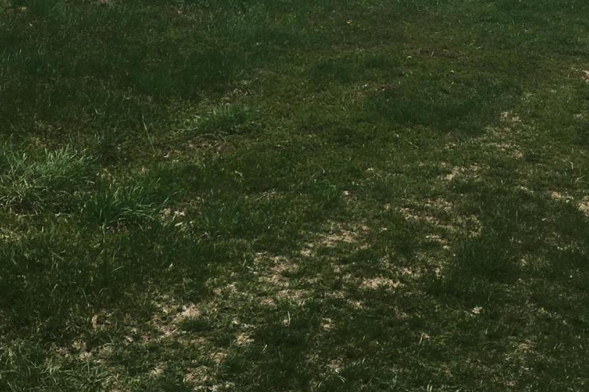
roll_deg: -0.9
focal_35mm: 71
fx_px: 1161
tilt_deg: -3.3
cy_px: -26
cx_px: 246
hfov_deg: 28.4
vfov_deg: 18.5
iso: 25
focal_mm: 4.15
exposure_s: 1/1012
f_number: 2.2
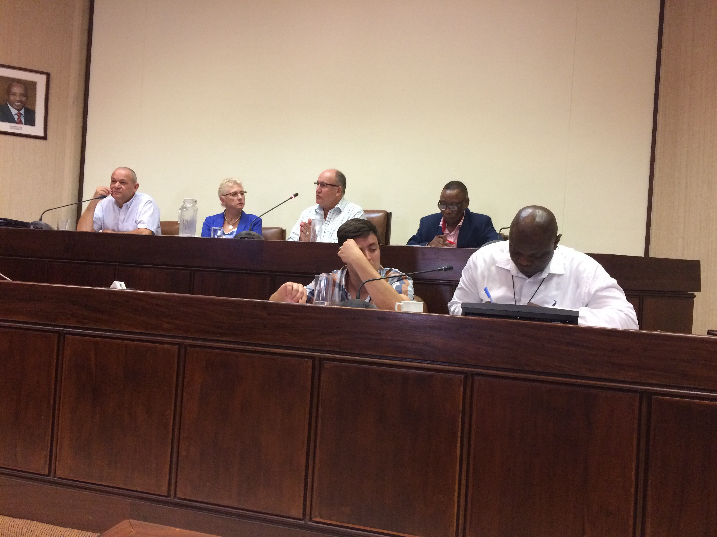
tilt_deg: -0.4
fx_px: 601
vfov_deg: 48.2
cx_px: 358
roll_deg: -3.8
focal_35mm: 29
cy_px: 268
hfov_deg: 61.7
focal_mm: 4.15
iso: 320
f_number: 2.2
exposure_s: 1/33
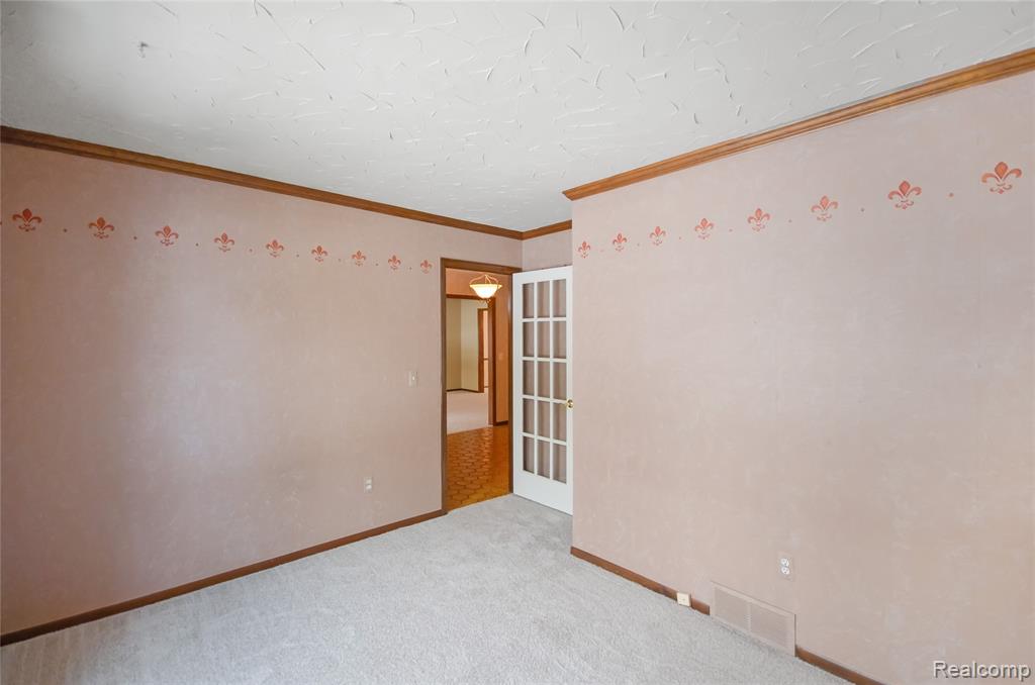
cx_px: 518
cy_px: 342
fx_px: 430
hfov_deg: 100.5
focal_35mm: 15
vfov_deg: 77.1
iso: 500
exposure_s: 1/60
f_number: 4
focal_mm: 10
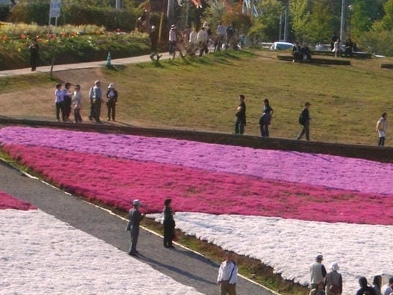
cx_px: 325
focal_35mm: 195
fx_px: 2215
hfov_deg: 10.1
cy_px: 261
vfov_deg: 7.6
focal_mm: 17.4
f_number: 7.7
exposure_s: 1/250
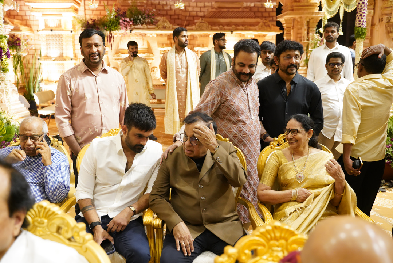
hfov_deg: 54.4
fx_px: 382
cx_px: 196
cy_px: 132
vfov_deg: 37.9
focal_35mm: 35
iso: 4000
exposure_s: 1/125
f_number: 3.5
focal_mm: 35
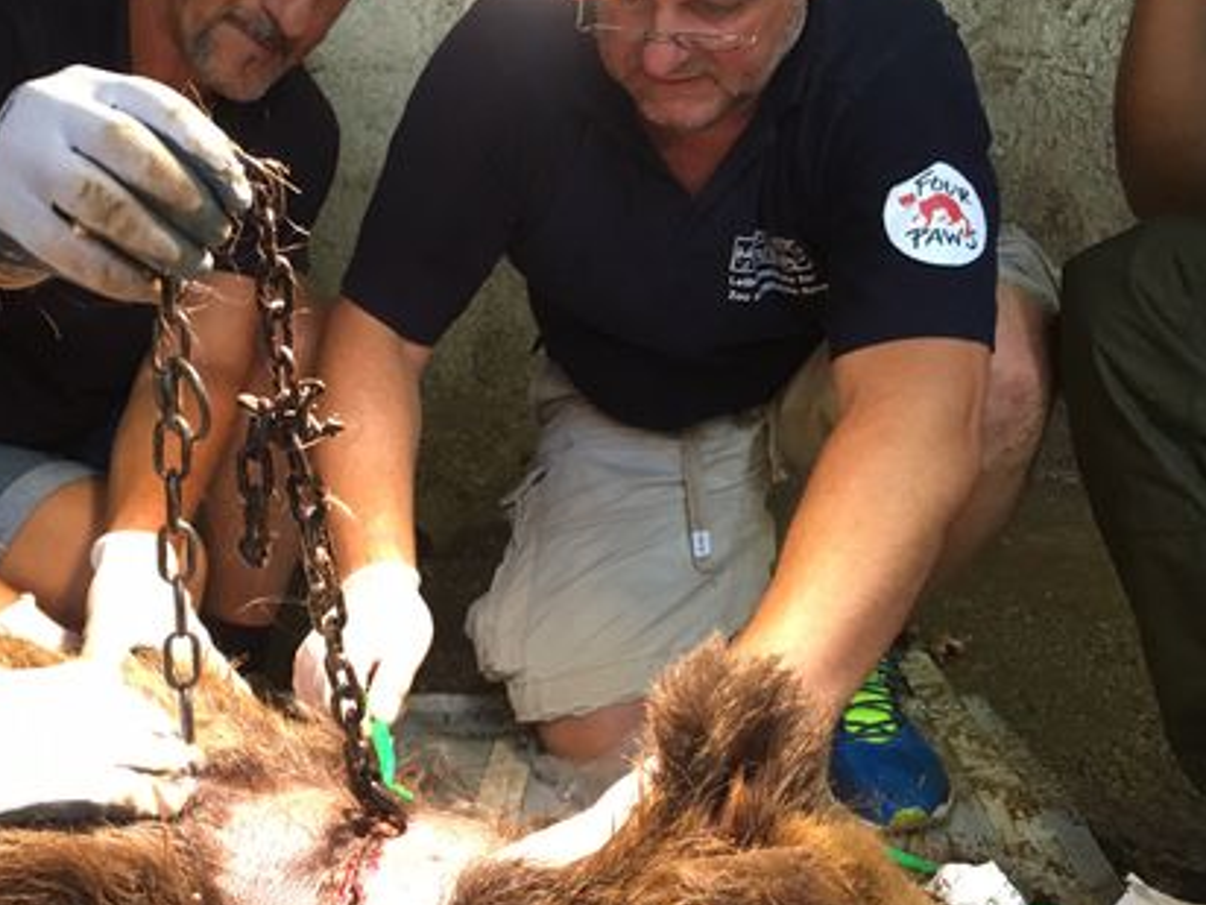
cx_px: 480
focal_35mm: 36
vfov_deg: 39.6
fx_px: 1254
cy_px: 381
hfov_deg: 51.0
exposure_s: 1/33
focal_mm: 4.15
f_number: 2.2
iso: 250
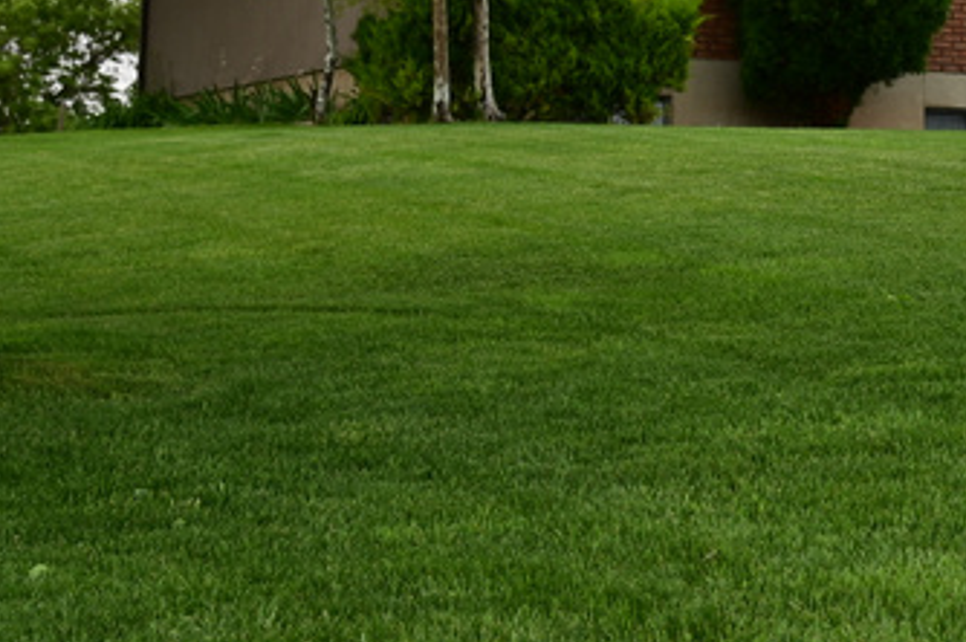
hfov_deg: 20.5
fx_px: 2547
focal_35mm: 95
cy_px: -204
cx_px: 1059
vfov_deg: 13.8
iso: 100
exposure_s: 1/100
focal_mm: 31
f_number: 5
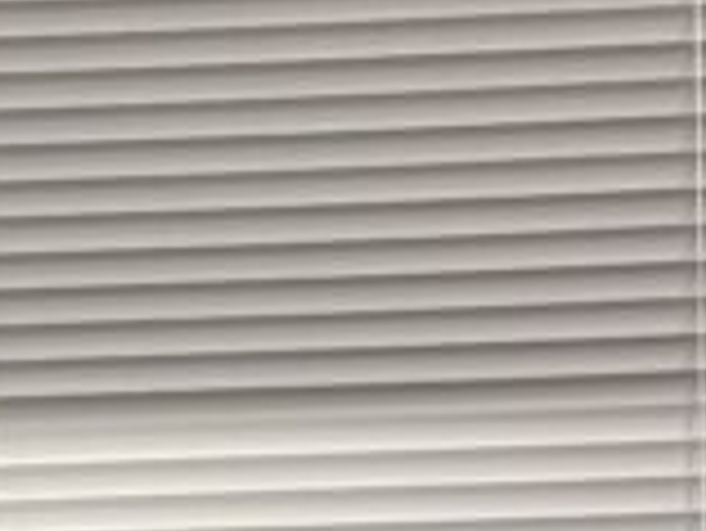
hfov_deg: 14.2
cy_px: 979
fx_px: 2531
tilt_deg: +1.5
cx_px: -535
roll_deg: +2.4
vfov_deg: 11.1
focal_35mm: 124
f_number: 1.6
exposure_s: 1/50
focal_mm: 5.96
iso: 64
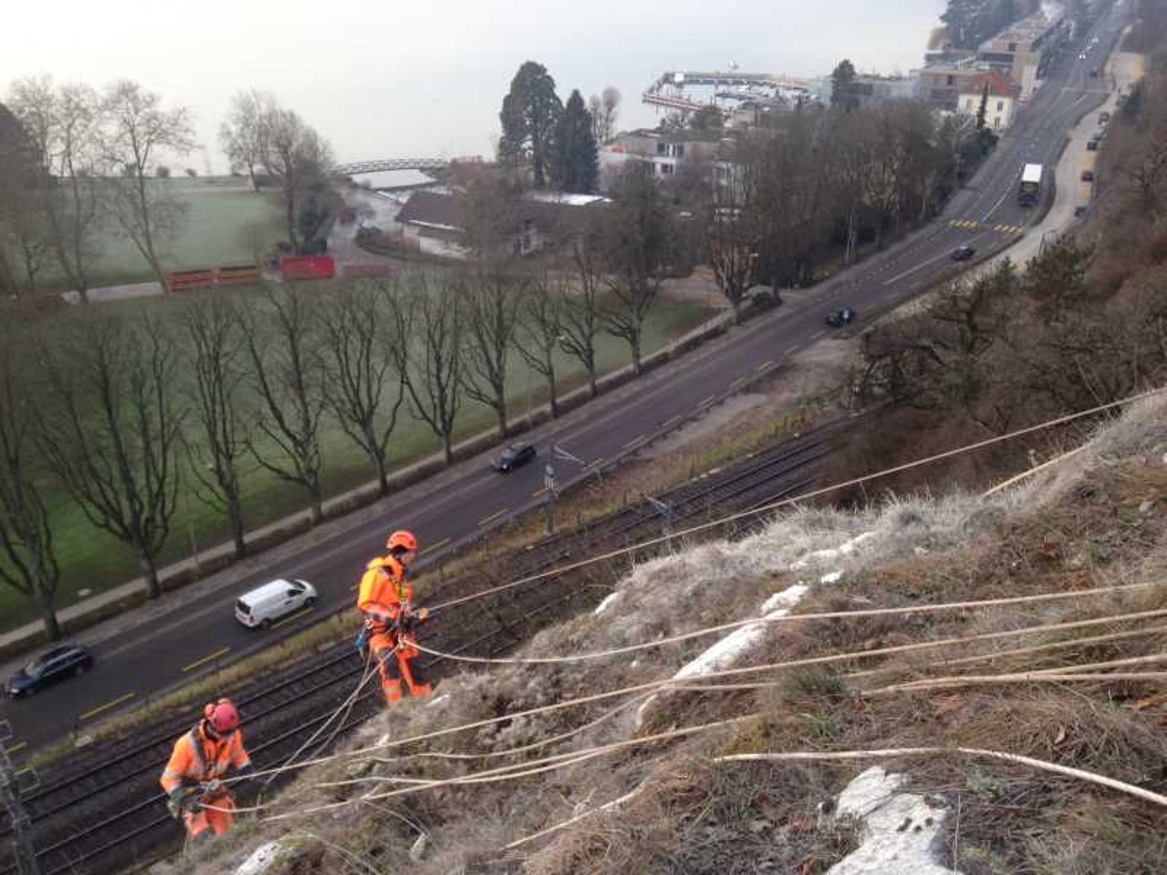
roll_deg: -0.6
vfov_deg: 42.9
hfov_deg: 55.4
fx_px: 1113
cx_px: 584
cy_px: 438
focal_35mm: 33
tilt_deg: -27.0
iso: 50
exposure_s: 1/140
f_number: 2.4
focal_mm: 4.12
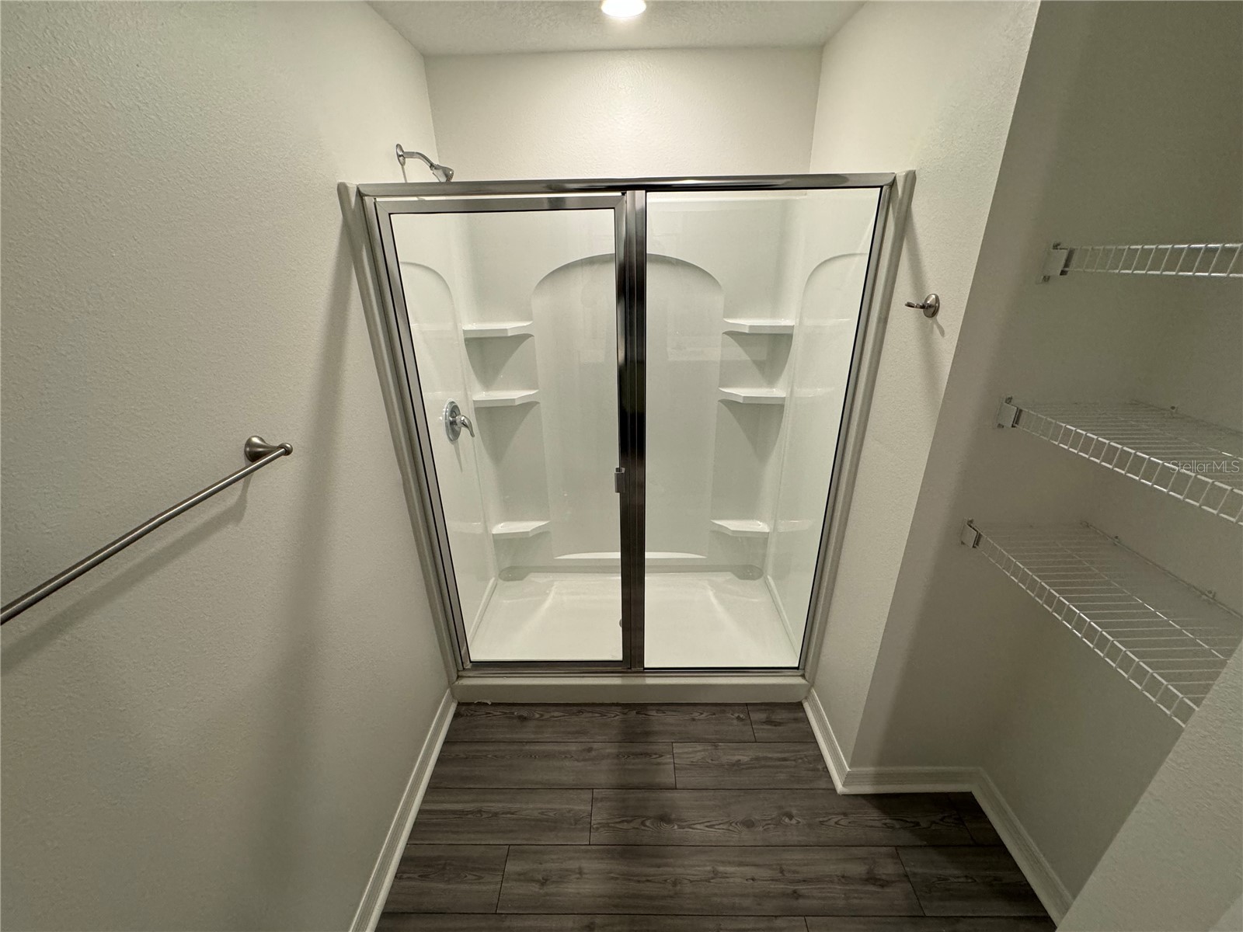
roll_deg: +1.6
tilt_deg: -24.4
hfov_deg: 102.1
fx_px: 503
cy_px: 466
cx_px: 622
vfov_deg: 85.7
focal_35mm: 14
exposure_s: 1/120
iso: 250
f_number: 2.2
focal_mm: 2.22
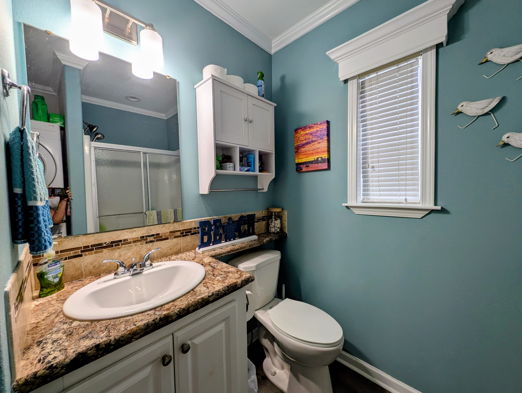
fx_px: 181
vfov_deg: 94.6
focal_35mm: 12
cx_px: 261
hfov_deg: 110.5
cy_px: 196
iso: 57
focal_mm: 2.23
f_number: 1.95
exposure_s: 1/60
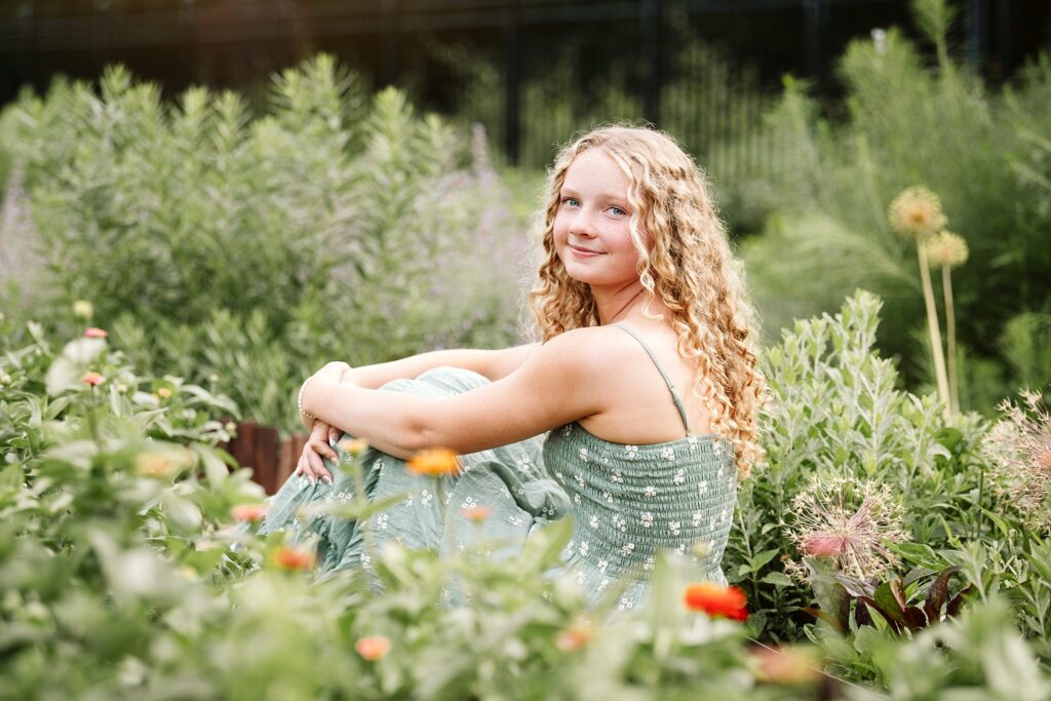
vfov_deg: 11.8
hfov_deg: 17.6
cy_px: 350
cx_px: 526
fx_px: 3387
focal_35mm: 116
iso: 320
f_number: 4
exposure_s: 1/400
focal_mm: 116
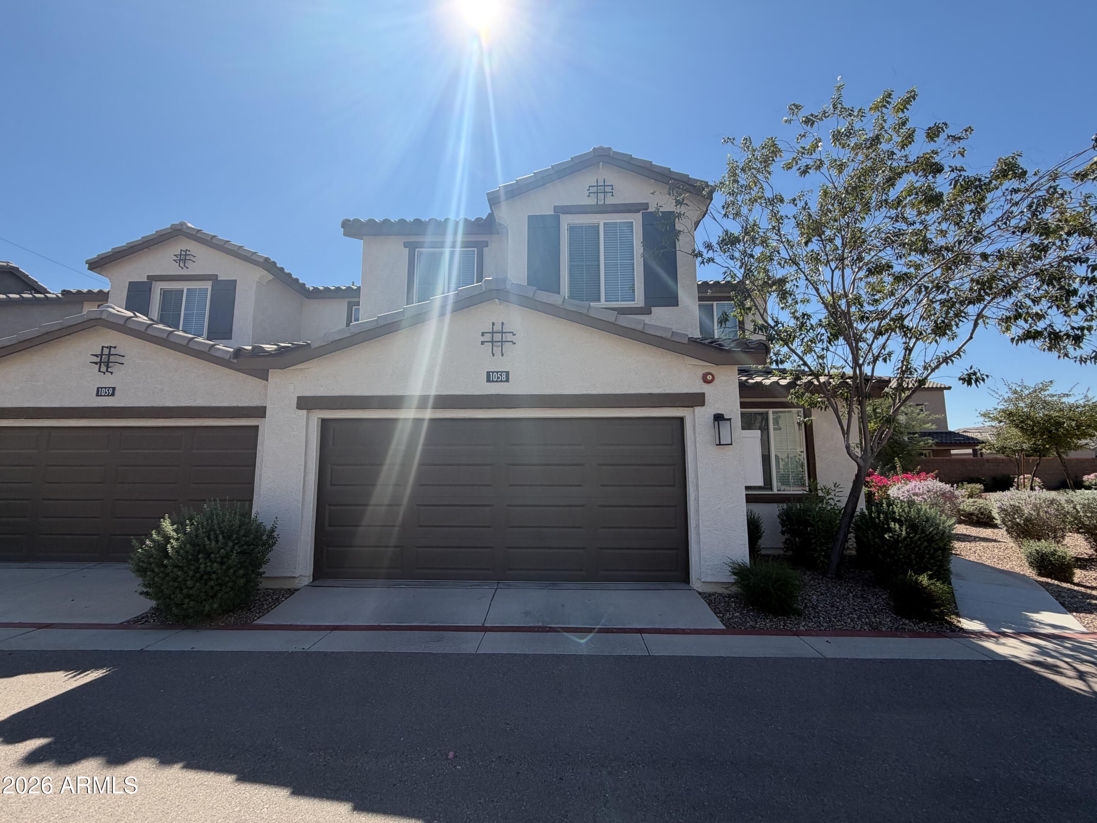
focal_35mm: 14
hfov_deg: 102.1
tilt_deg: +7.5
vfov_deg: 85.7
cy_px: 412
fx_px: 444
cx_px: 548
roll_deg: +0.5
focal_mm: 2.22
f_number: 2.2
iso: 32
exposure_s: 1/779
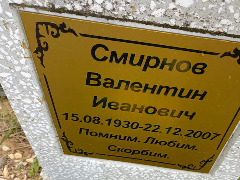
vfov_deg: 43.9
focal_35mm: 32
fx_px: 222
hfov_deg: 56.0
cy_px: 109
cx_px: 152
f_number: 1.69
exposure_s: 1/166
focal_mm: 4.76
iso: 112
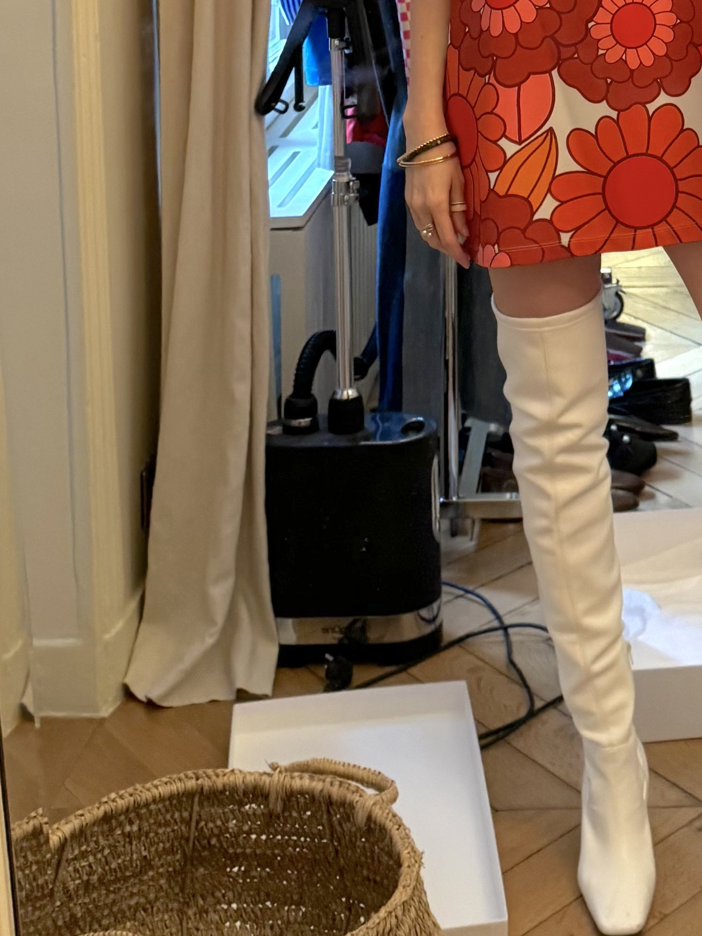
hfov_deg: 26.9
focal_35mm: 51
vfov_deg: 35.4
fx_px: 1379
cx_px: 714
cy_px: 101
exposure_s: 1/50
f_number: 1.78
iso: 400
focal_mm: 6.76
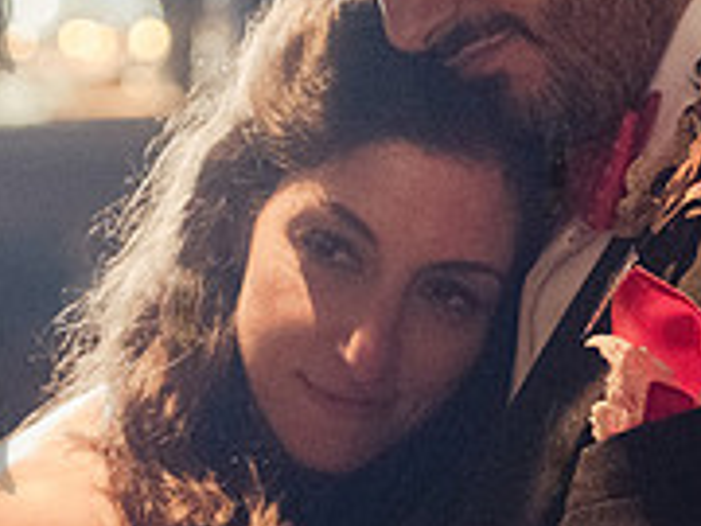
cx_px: 392
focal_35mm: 229
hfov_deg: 8.6
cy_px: 444
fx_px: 4637
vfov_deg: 6.5
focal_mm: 62
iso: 4000
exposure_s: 1/125
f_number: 2.8
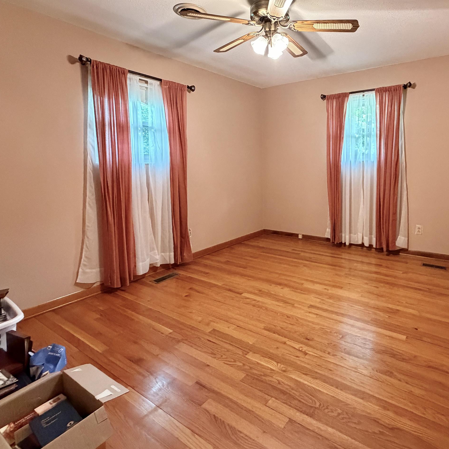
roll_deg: +0.2
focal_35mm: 20
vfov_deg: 74.2
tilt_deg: -4.3
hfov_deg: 73.0
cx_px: 292
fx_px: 293
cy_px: 184
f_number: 2.2
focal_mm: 2.22
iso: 800
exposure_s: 1/60
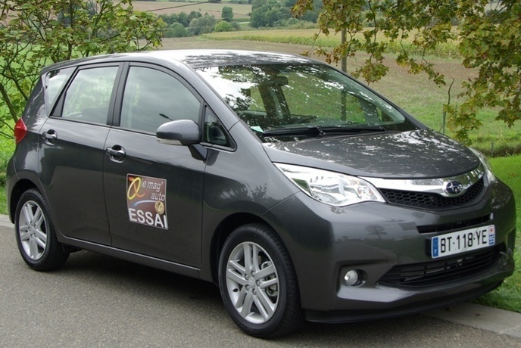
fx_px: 623
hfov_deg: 45.4
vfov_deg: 31.2
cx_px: 260
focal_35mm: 43
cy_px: 174
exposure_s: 1/90
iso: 100
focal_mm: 29.38
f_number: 5.6
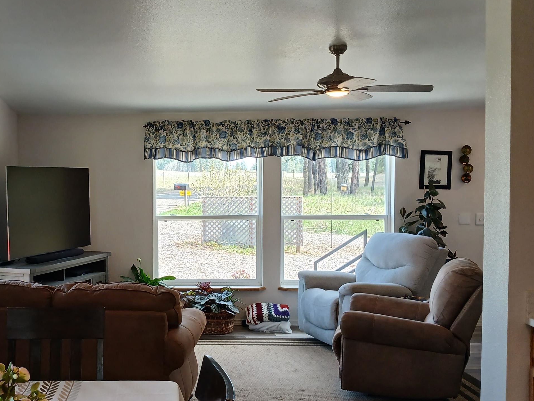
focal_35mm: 42
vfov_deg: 34.3
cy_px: 204
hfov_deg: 43.5
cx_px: 138
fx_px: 648
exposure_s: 1/60
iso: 64
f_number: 1.8
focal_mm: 3.98
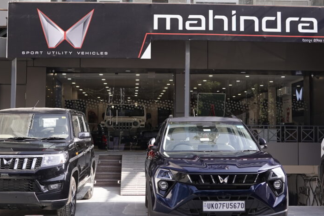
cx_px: 149
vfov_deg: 23.8
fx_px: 513
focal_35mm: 57
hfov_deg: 35.0
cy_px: 104
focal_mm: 26
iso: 250
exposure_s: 1/1250
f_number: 2.8
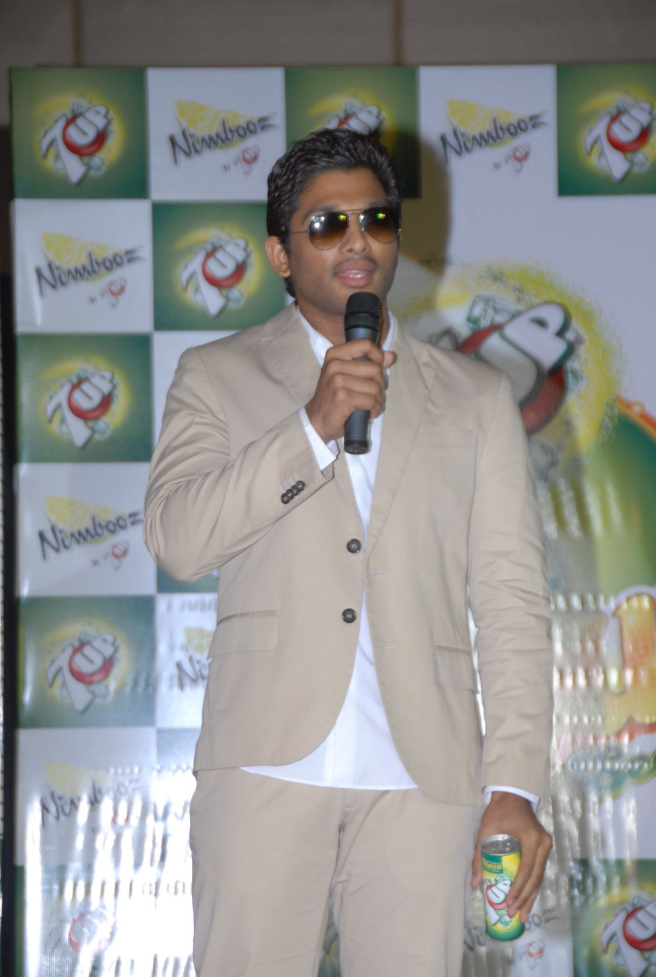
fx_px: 4284
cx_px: 328
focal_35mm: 158
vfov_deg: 13.0
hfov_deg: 8.8
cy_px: 488
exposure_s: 1/125
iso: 400
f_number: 5.3
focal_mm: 105
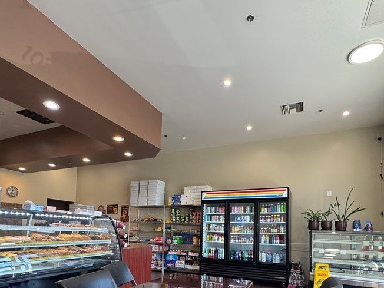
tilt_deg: +3.8
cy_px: 219
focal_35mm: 22
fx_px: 244
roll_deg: -1.6
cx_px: 197
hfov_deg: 76.4
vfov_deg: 57.7
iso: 250
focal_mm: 2.22
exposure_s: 1/120
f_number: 2.2
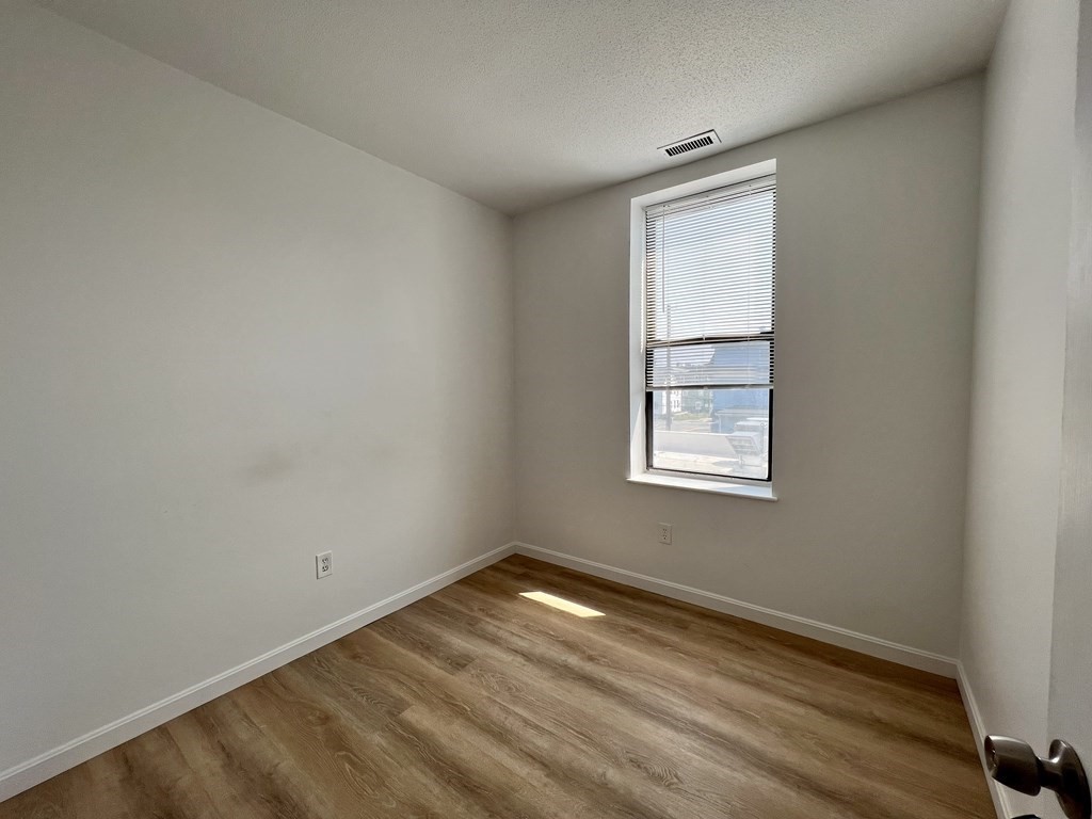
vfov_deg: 89.9
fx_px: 410
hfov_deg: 106.2
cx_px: 546
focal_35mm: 13
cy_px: 410
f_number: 1.8
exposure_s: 1/388
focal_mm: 1.57
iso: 32
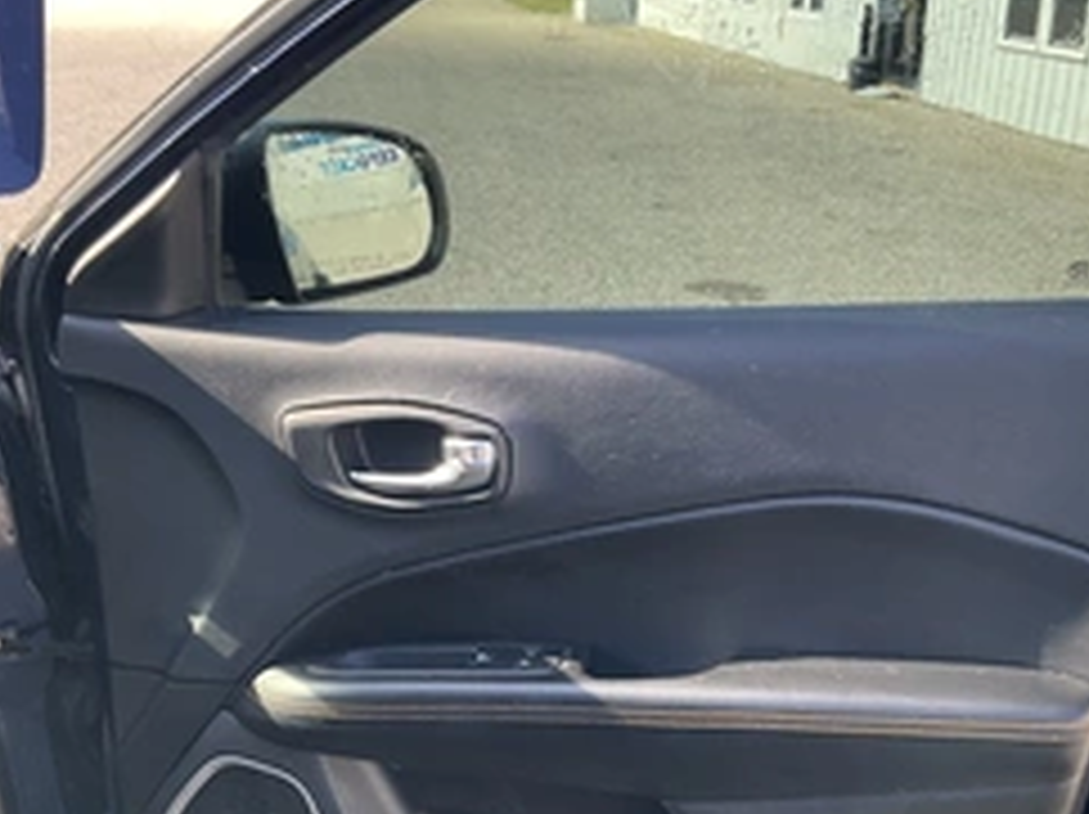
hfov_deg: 39.6
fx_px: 1509
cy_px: 576
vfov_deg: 29.9
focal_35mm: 48
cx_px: 634
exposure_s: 1/122
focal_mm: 3
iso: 25
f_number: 1.8
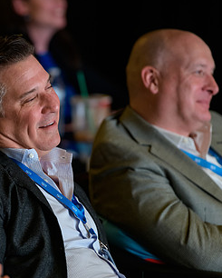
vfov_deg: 5.4
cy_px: 135
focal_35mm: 356
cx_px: 38
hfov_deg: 4.3
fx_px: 2922
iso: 1600
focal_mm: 200
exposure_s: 1/100
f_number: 3.2
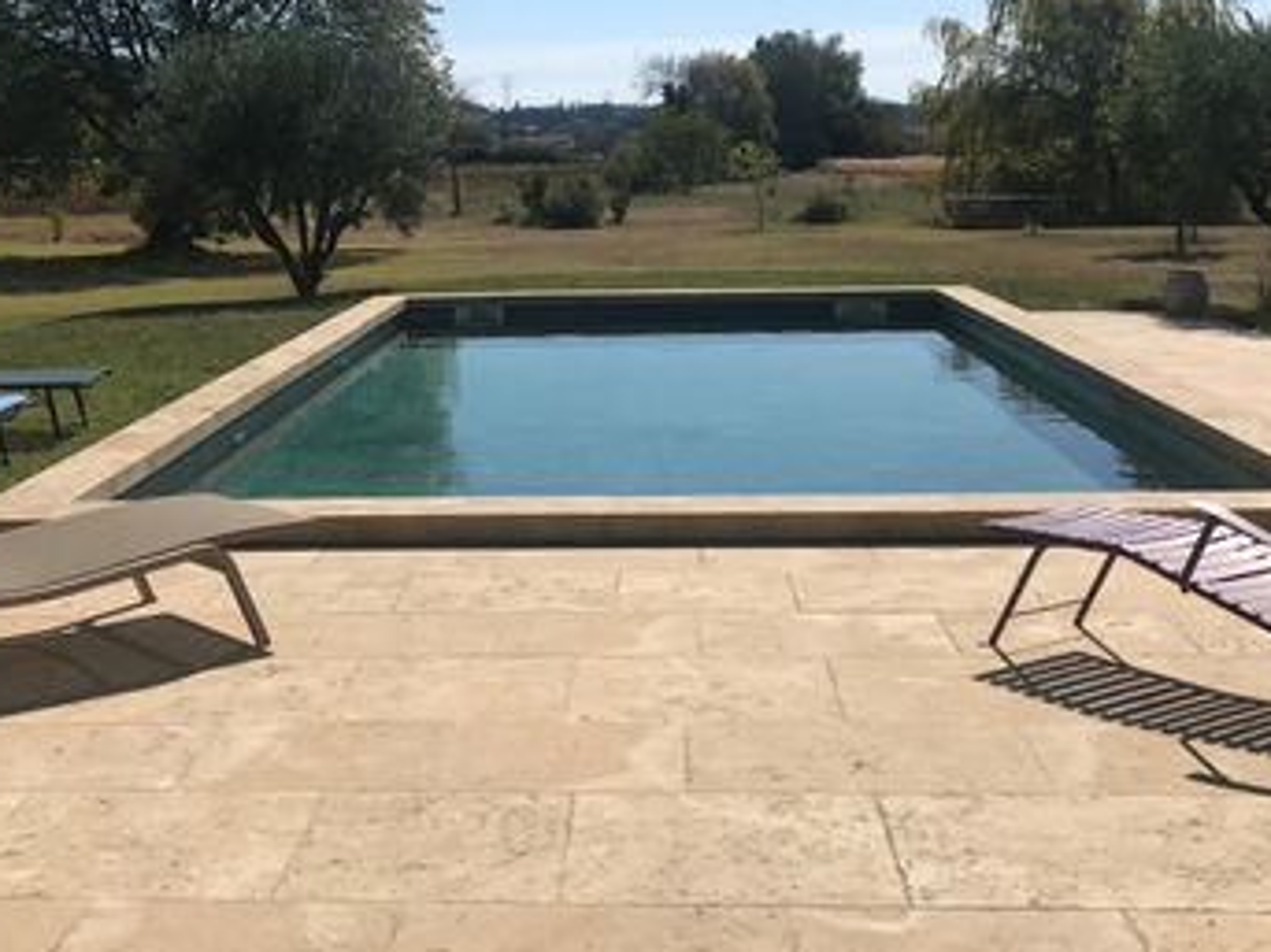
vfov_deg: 28.8
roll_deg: +1.6
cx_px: 530
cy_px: 152
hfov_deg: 38.8
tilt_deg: +1.6
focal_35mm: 49
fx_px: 1799
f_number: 1.8
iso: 20
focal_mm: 3.99
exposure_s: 1/4566
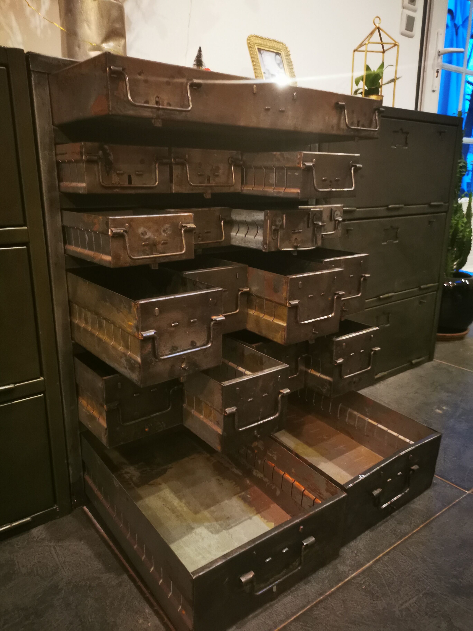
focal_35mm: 27
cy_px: 316
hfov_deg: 51.4
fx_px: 492
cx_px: 236
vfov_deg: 65.3
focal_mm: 5.58
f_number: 1.8
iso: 500
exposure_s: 1/25
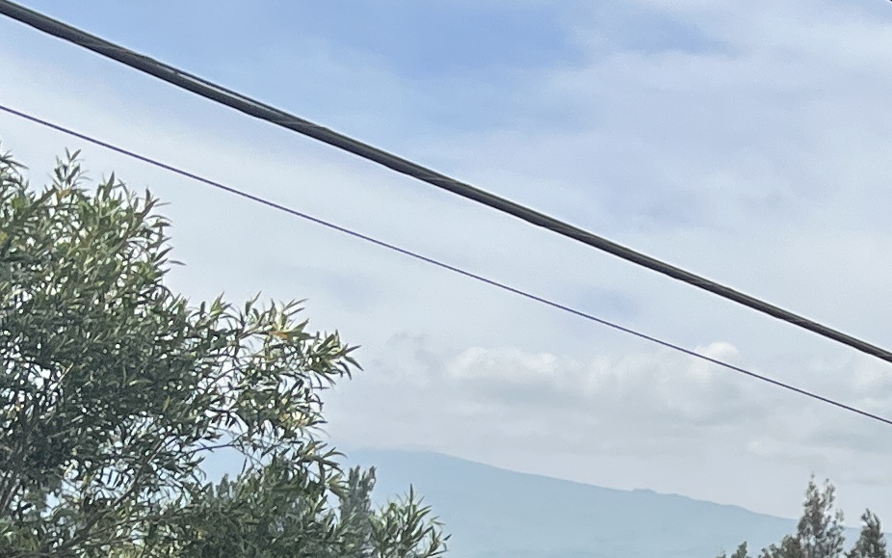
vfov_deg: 10.5
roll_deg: -2.9
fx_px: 2918
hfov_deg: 16.4
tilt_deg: -2.3
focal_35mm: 120
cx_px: 1169
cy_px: 900
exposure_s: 1/4651
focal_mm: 5.1
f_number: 1.6
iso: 50
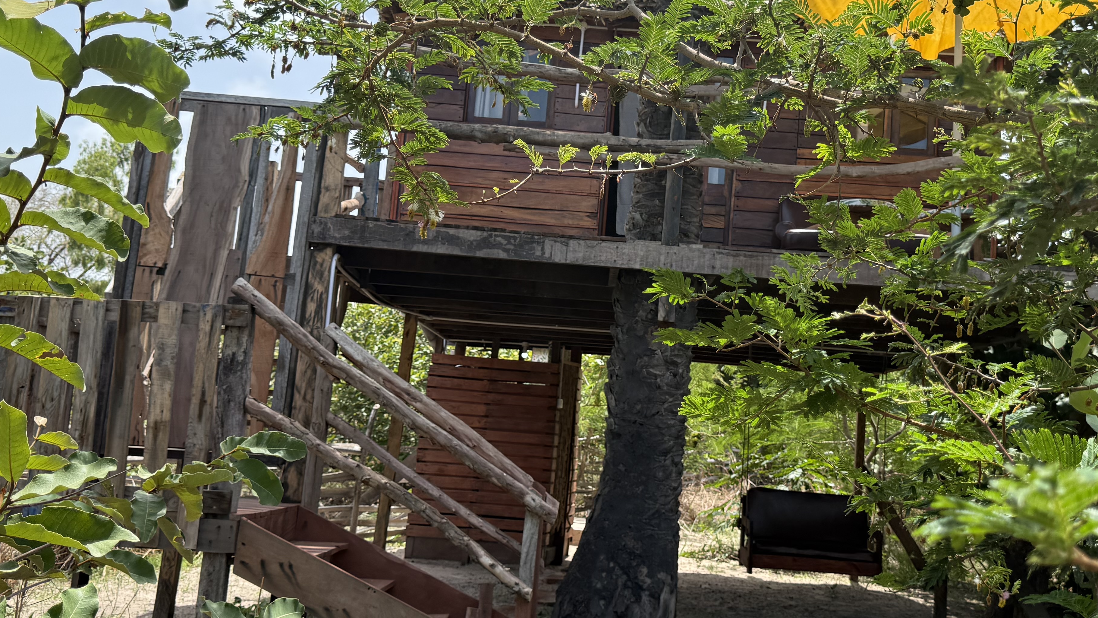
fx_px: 1194
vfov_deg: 29.0
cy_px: 260
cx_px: 659
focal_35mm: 41
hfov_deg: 49.1
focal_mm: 6.76
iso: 100
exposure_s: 1/2299
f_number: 1.78
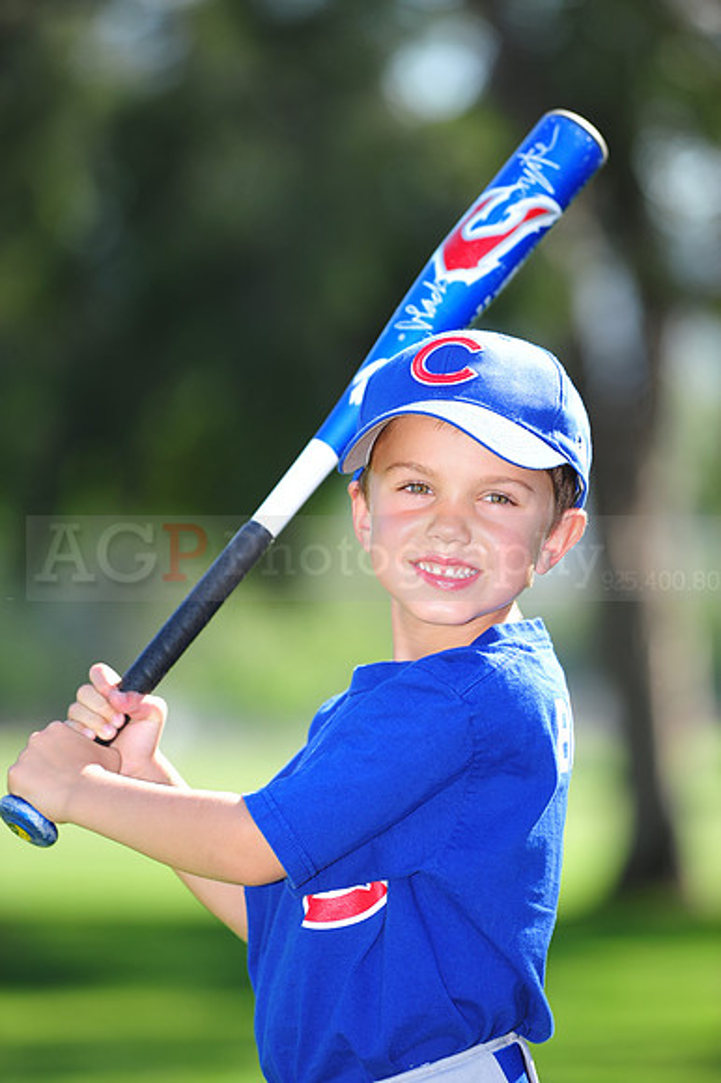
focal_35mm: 200
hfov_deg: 6.9
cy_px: 542
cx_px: 360
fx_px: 6015
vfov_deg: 10.3
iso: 200
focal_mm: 200
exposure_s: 1/400
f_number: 4.5
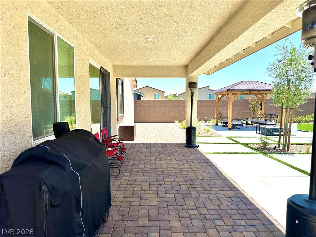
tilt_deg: -3.6
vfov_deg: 56.8
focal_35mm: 24
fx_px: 219
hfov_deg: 71.6
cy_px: 118
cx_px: 158
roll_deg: +0.3
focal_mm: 6.86
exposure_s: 1/3356
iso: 80
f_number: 1.78
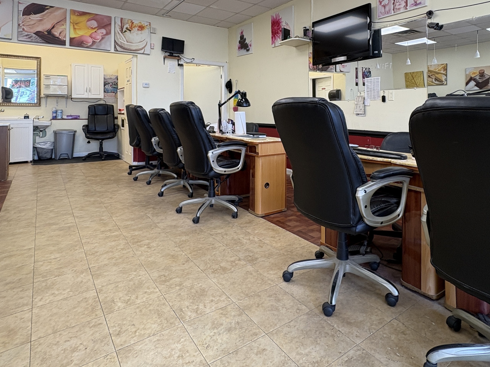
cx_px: 269
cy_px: 106
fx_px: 311
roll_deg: +0.1
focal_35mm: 22
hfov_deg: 76.2
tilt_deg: +1.1
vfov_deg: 58.8
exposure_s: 1/120
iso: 125
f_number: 2.2
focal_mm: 2.22
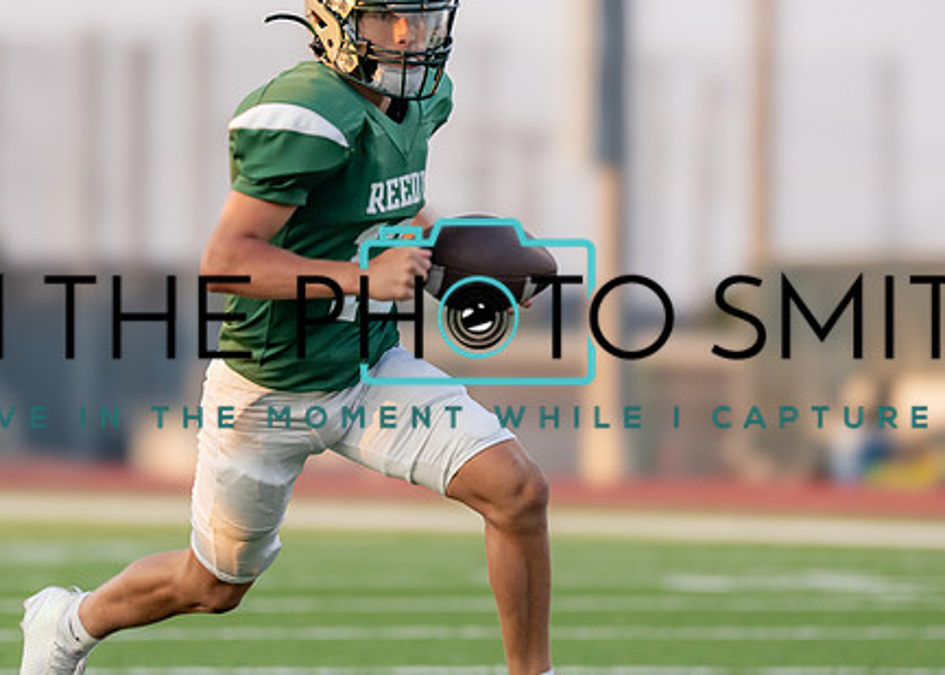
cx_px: 462
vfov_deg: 3.6
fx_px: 10652
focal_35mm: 397
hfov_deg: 5.1
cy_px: 311
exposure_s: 1/1250
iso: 400
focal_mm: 200
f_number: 2.8
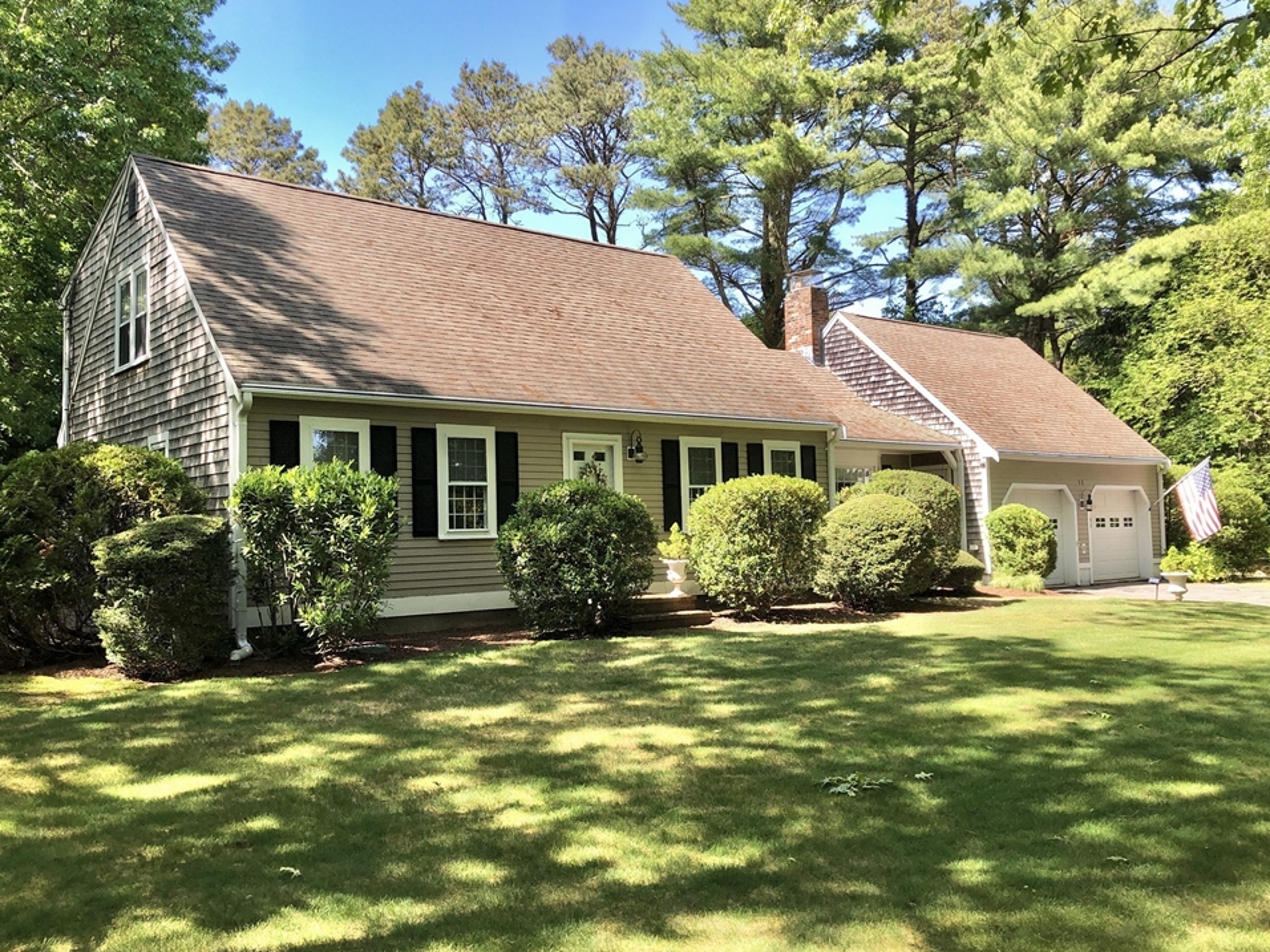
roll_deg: +1.4
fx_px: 1101
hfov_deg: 59.9
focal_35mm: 30
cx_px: 600
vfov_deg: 46.8
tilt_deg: +2.2
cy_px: 486
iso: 20
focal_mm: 4
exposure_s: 1/450
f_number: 1.8
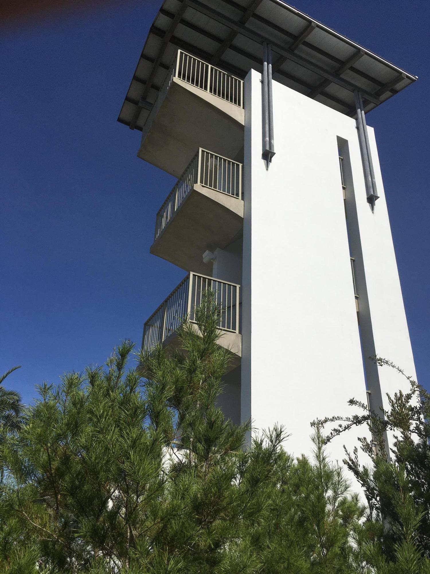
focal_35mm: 29
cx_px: 215
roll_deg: -1.6
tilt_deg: +28.9
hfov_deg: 48.2
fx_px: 480
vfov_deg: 61.7
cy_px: 287
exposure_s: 1/6410
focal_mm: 4.15
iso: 25
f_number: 2.2
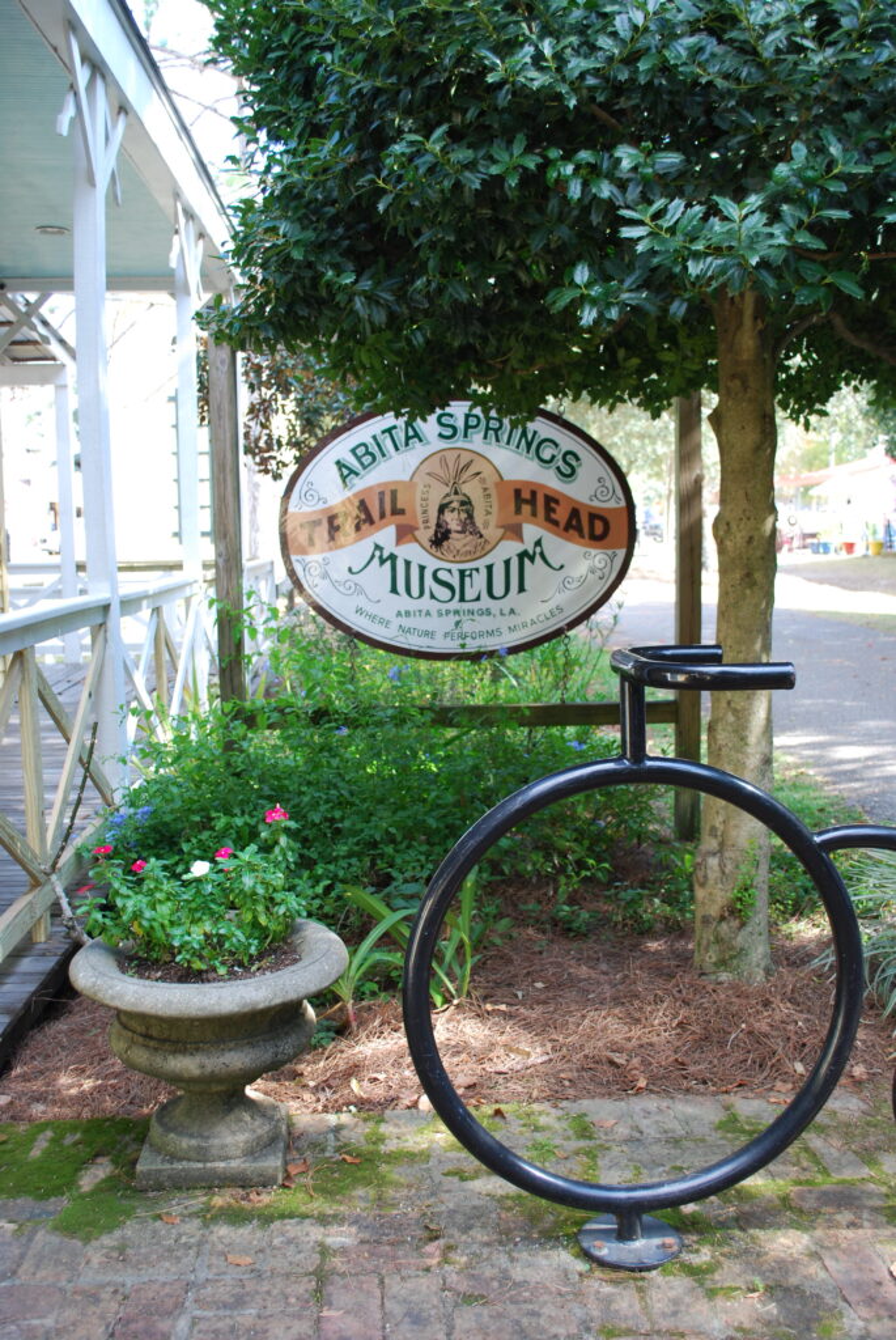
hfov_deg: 40.1
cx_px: 448
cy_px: 670
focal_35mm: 33
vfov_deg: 57.2
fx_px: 1229
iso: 200
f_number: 4.5
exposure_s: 1/80
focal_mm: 22
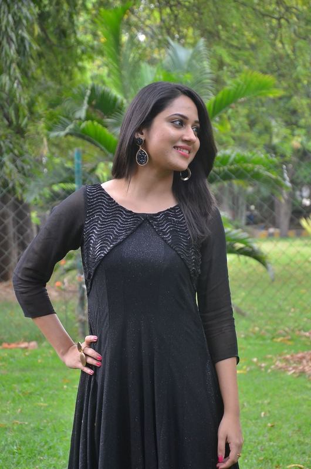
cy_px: 234
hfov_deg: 13.8
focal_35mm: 99
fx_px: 1288
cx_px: 156
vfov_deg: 20.7
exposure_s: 1/125
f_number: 5.3
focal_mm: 66
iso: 800
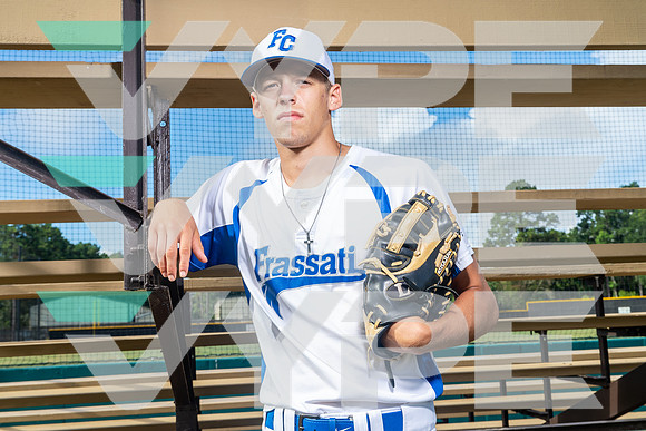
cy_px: 216
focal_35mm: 41
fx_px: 736
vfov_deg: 32.6
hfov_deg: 47.4
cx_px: 323
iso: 100
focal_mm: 41
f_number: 10
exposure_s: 1/125
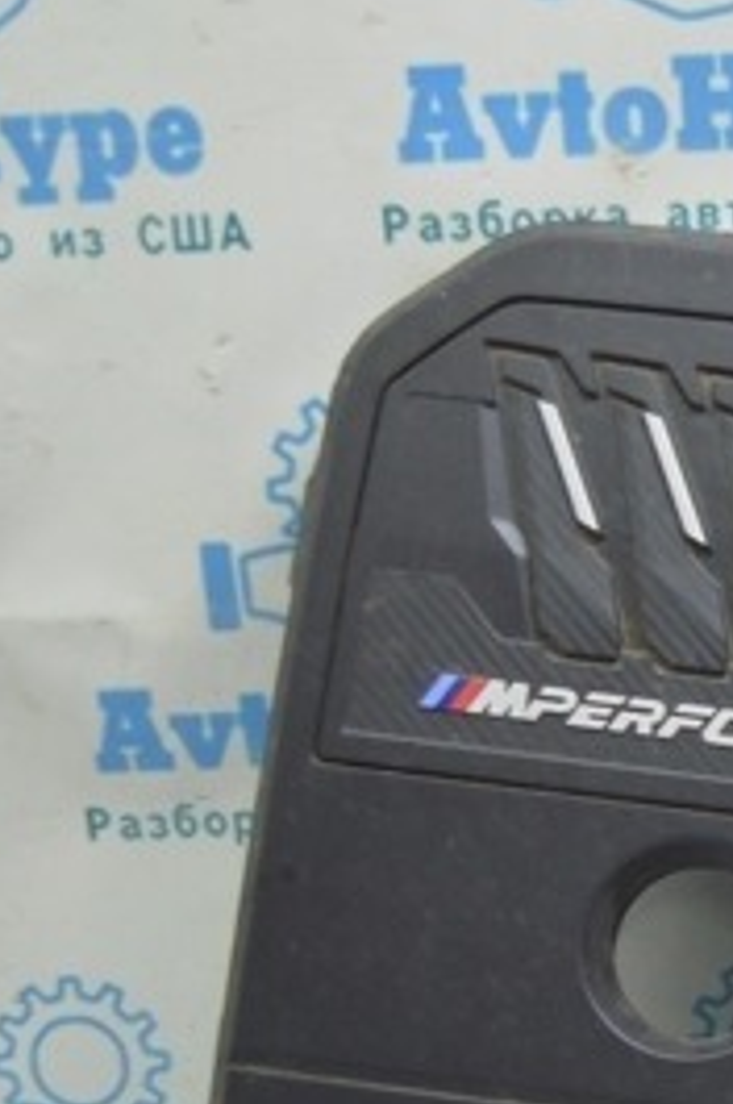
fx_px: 2664
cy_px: 810
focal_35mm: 87
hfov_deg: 15.0
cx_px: 958
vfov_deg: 23.2
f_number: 4
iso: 400
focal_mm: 24
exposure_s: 1/40
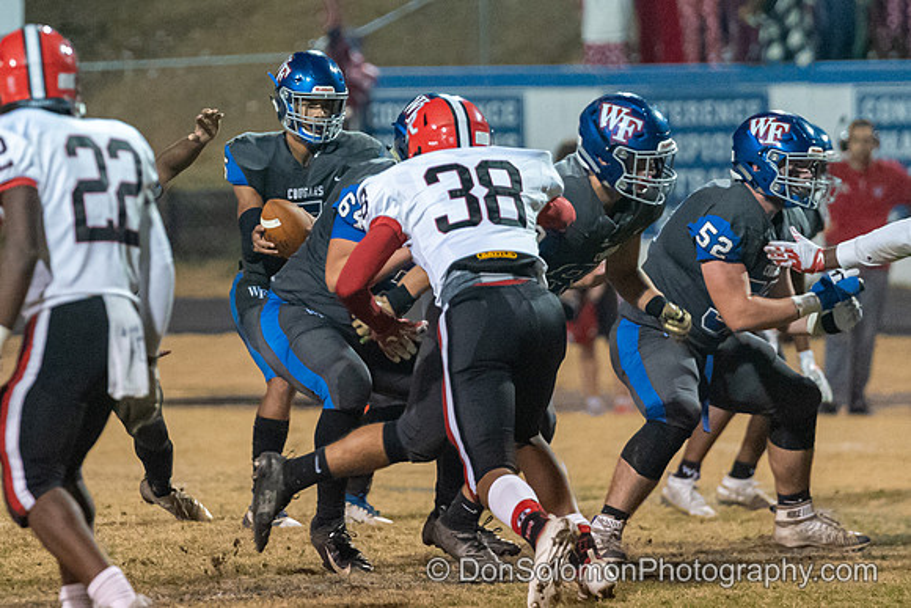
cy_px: 153
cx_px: 296
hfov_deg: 5.2
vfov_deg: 3.4
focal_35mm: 399
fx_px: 10103
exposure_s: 1/640
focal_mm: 198
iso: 8000
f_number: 2.8
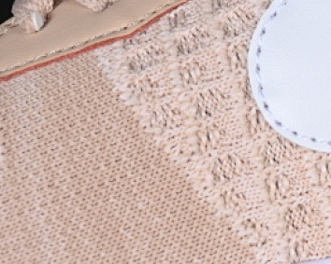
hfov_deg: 8.8
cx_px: 452
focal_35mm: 215
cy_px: 126
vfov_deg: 7.2
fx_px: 2106
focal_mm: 50
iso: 160
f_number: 7.1
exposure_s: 1/80
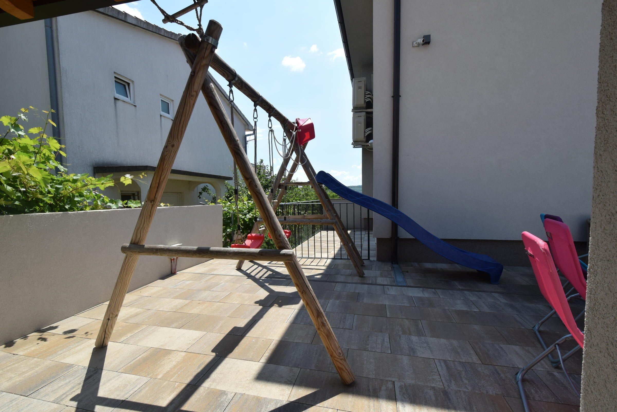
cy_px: 206
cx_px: 308
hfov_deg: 100.4
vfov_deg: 77.3
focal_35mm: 15
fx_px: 257
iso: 200
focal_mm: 10
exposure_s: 1/400
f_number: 10
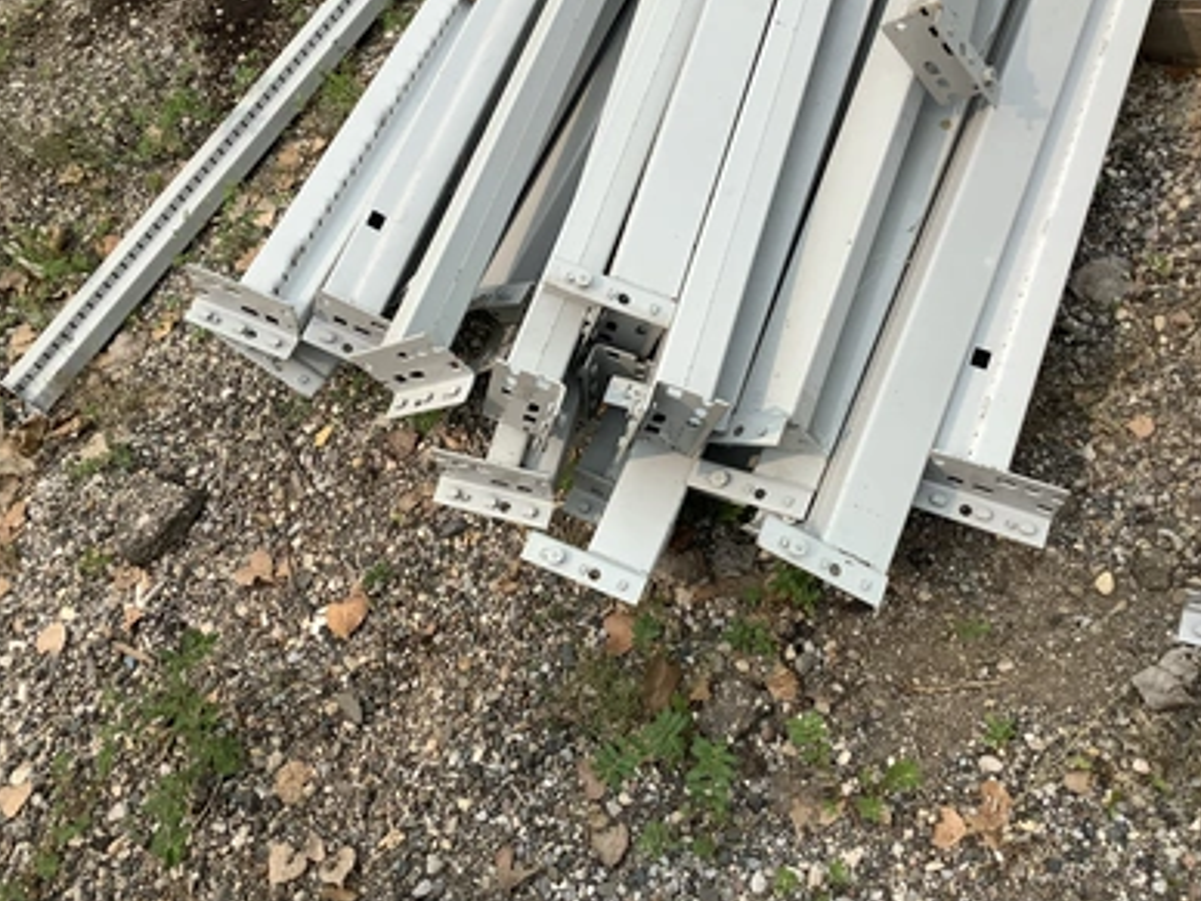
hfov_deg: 56.8
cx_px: 594
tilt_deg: -51.4
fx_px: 1110
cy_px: 446
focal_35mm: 32
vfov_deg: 44.2
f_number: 2.4
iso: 25
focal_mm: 3.3
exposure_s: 1/1217
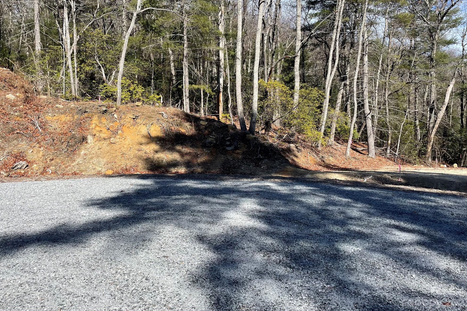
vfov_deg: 46.3
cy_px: 133
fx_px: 363
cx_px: 230
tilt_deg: +1.3
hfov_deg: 65.5
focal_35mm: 28
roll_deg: +1.3
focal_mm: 4.2
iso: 32
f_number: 1.6
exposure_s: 1/2398
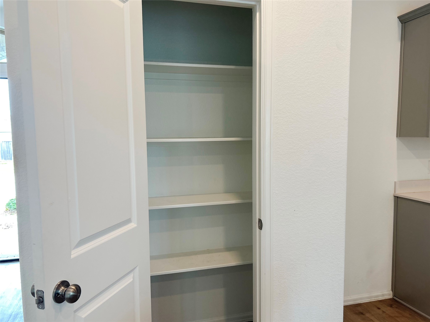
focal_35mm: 26
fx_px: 323
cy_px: 161
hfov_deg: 67.3
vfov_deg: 53.0
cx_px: 215
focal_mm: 5.7
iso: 80
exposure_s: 1/120
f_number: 1.5
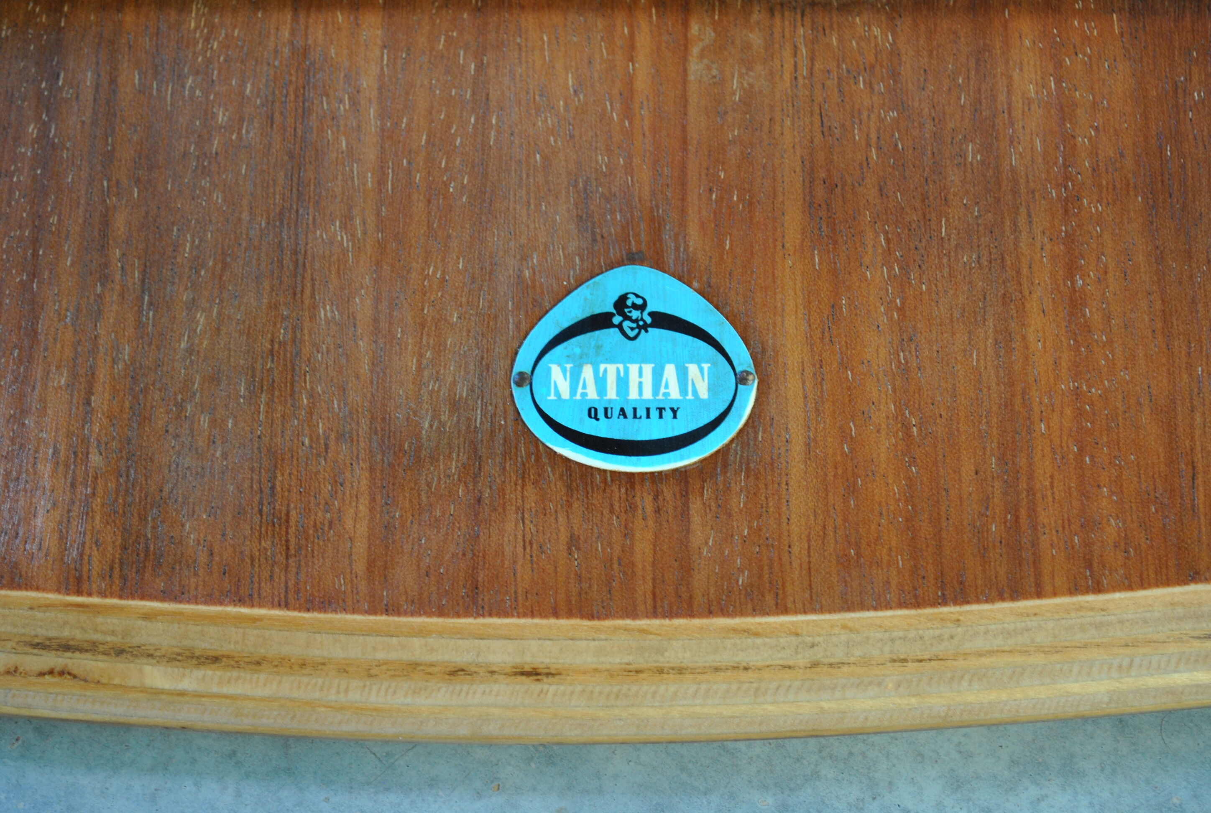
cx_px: 606
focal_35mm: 82
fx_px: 2781
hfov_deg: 24.6
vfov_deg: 16.6
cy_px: 406
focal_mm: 55
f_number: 5.6
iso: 400
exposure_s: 1/30
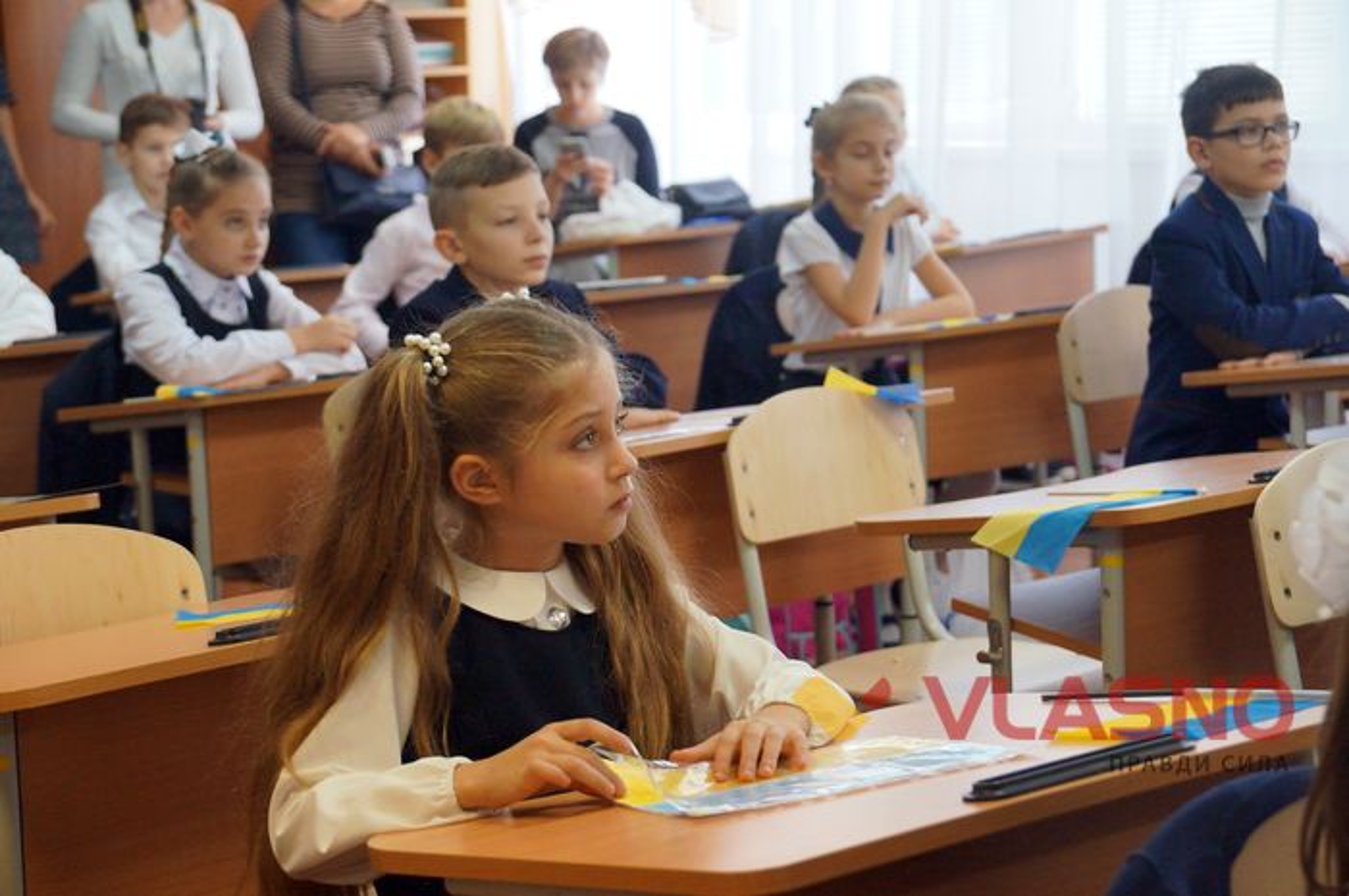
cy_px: 448
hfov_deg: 24.6
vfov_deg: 16.5
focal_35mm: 82
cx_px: 674
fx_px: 3088
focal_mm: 55
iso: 2000
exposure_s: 1/160
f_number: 5
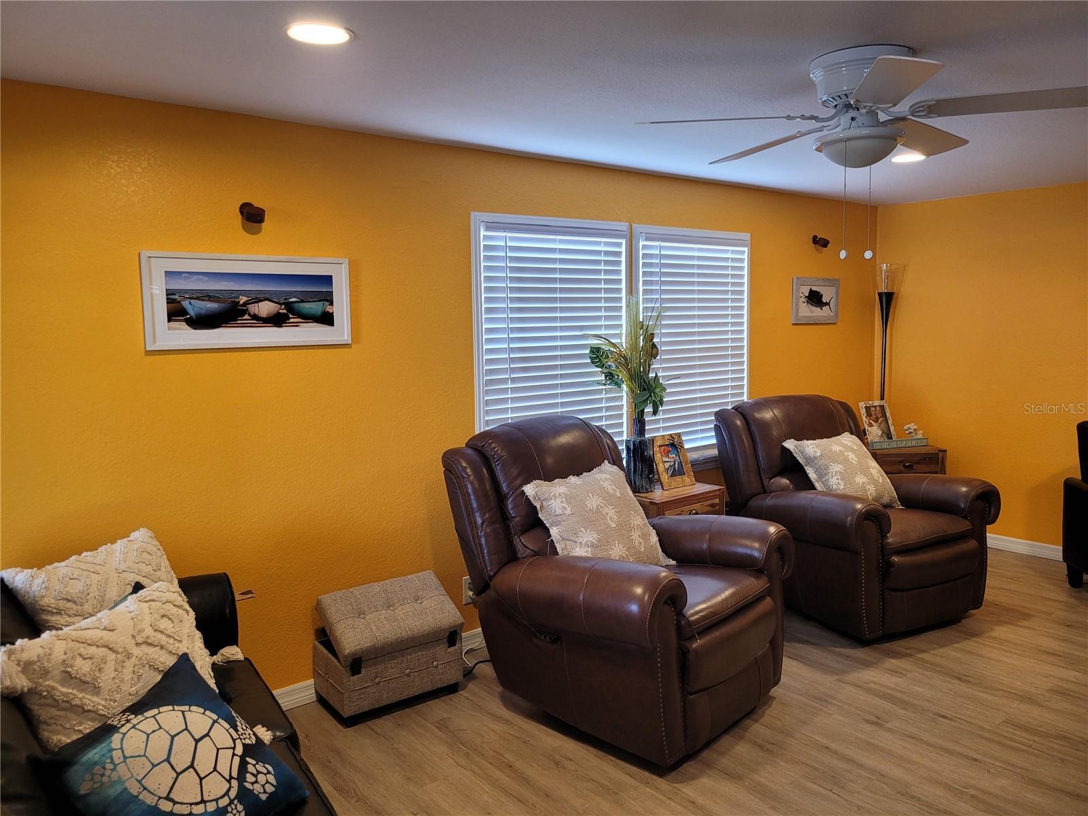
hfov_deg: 67.3
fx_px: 817
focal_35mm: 26
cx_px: 544
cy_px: 408
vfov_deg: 53.1
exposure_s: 1/120
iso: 200
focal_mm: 5.4
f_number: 1.8
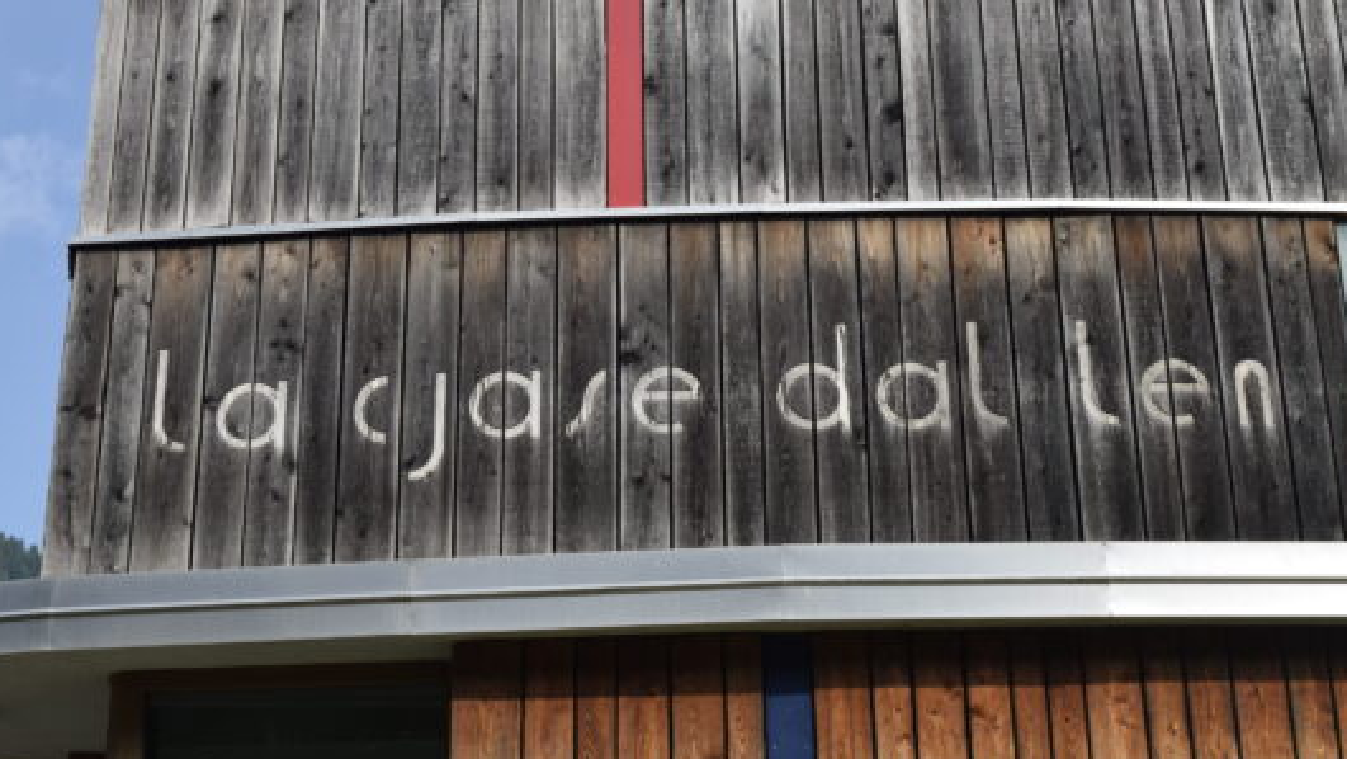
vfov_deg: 20.2
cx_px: 693
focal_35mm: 60
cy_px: 405
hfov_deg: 35.1
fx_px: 2131
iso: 200
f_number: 9
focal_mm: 31
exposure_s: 1/320
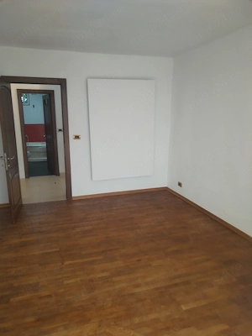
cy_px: 168
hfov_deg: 53.1
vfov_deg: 67.3
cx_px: 126
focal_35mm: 26
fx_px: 252
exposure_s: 1/60
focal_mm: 4.75
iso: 178
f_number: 1.8
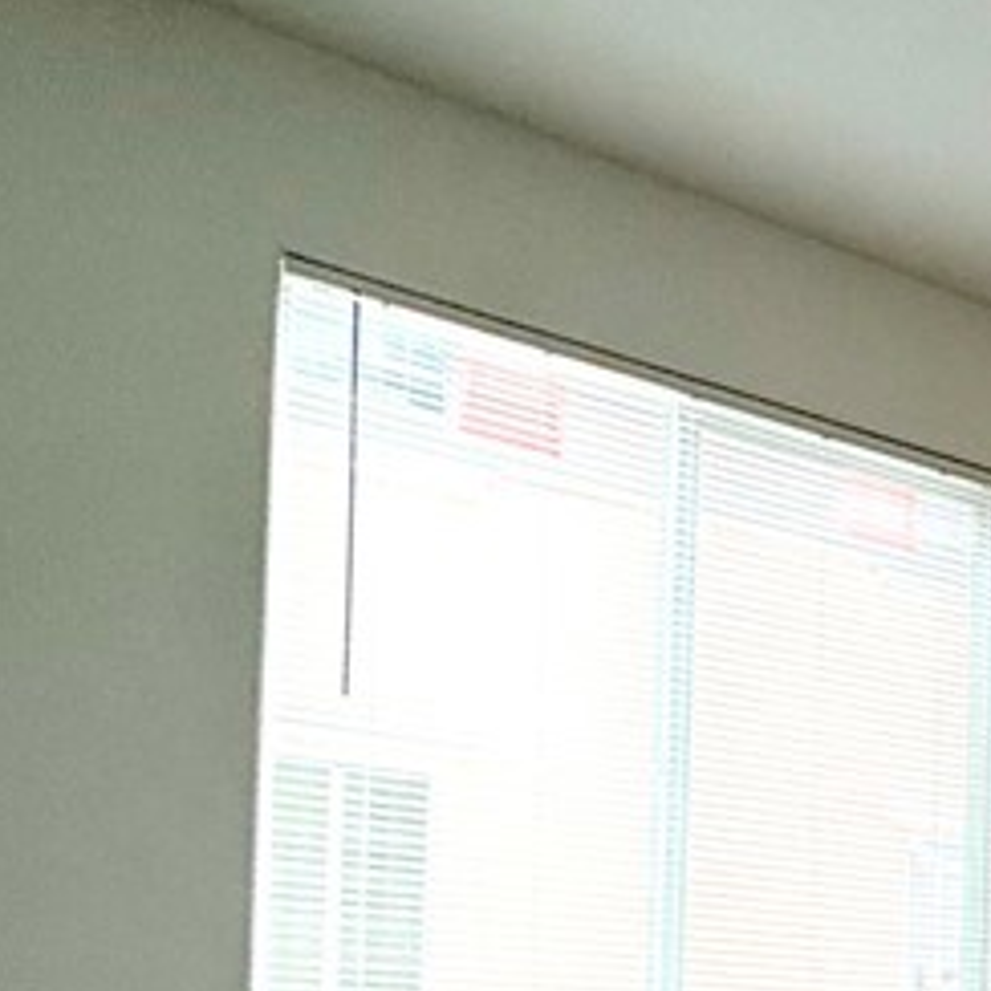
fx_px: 1684
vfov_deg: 29.6
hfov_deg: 19.8
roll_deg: -0.5
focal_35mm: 52
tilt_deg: +0.5
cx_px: 1929
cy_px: 1084
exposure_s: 1/120
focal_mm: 2.22
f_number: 2.2
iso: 200
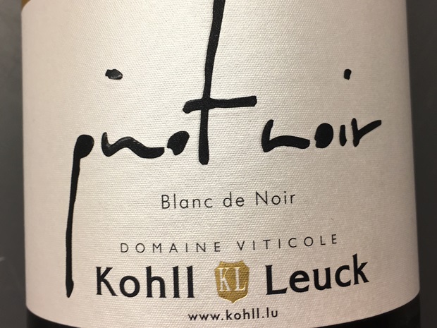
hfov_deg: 61.7
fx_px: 366
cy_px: 164
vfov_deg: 48.2
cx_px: 218
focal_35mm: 29
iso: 25
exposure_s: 1/50
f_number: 2.2
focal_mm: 4.15
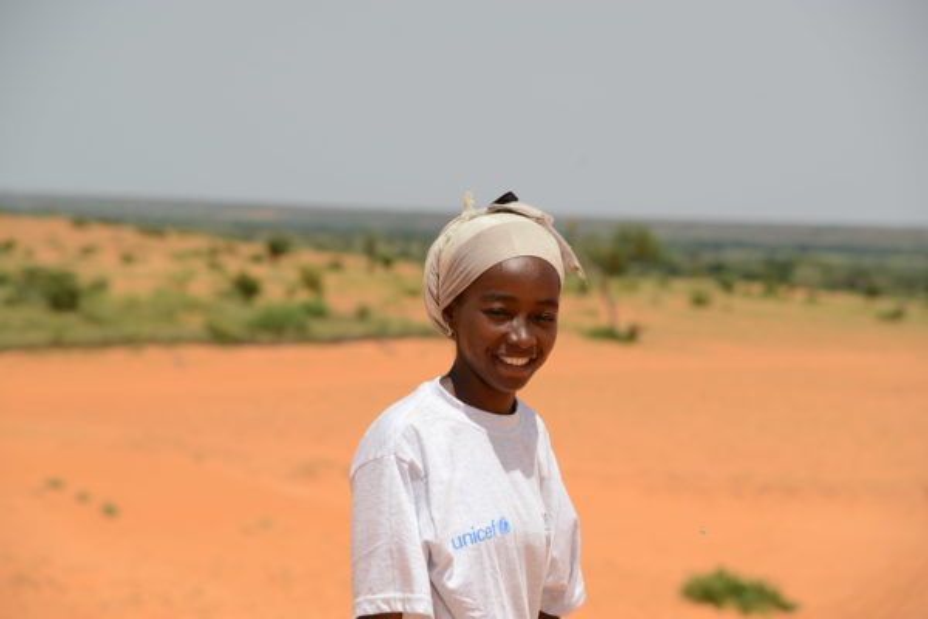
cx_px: 464
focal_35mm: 120
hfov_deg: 17.1
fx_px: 3093
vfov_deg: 11.4
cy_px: 310
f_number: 5.6
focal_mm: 120
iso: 400
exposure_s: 1/3000
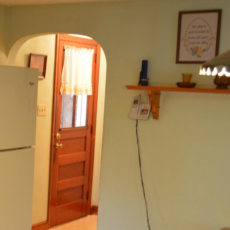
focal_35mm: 75
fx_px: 564
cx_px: 5
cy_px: 160
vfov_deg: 22.9
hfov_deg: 22.3
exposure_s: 1/10
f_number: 4
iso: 800
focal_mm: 24
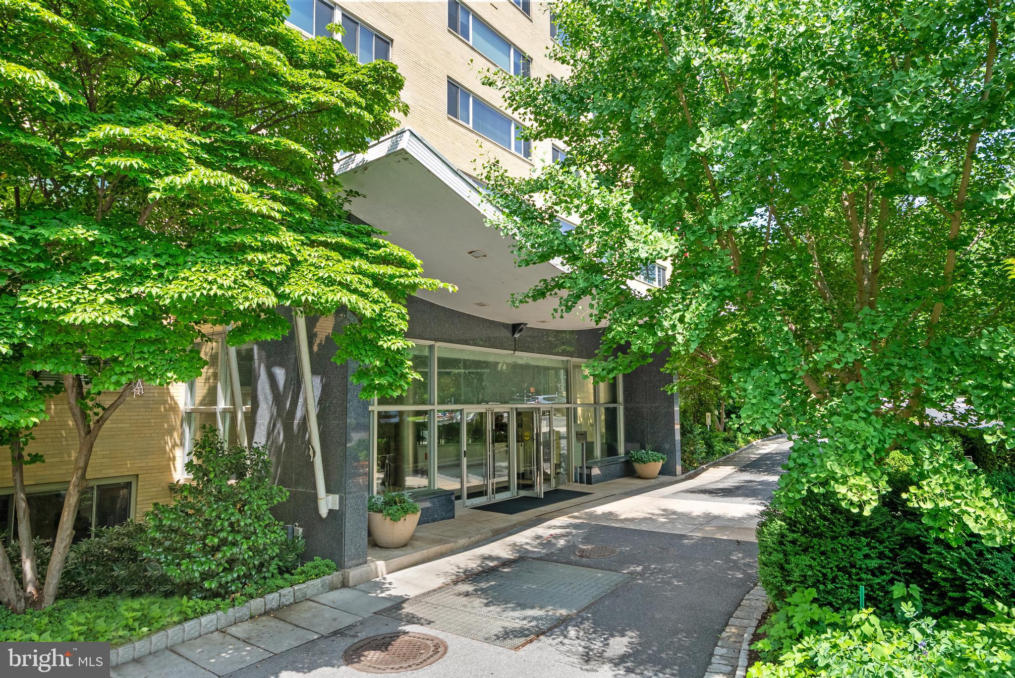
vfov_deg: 59.5
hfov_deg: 81.2
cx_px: 508
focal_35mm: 21
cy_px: 339
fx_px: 592
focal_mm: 21
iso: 800
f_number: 8
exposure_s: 1/400
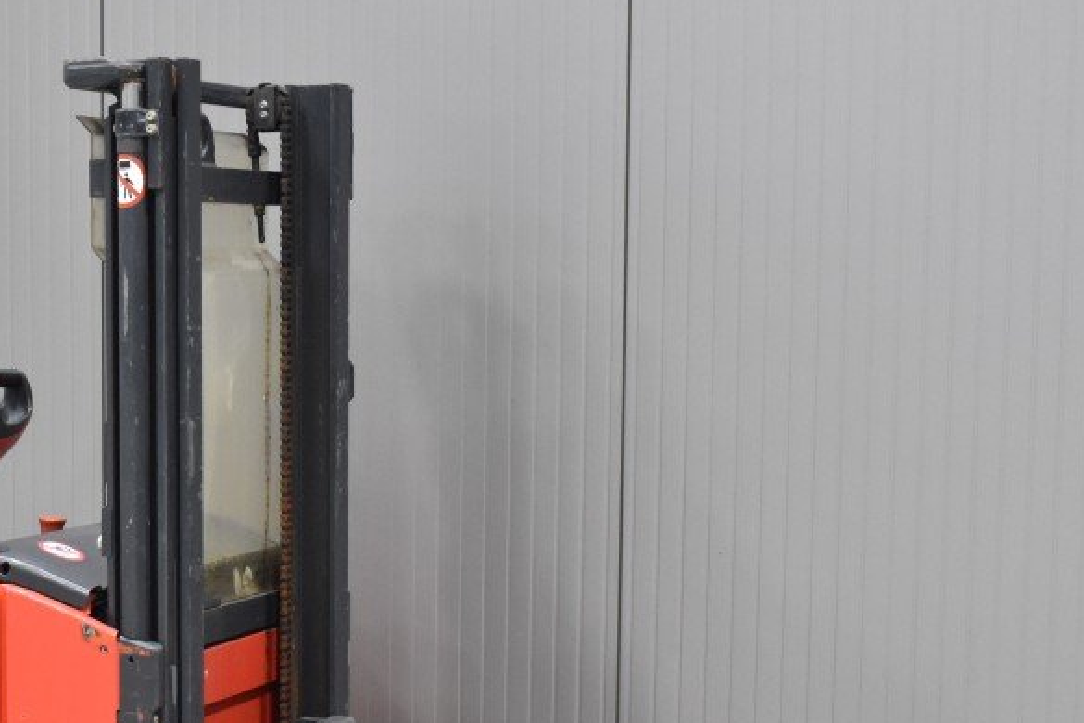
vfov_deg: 16.9
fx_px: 2409
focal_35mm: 80
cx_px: 245
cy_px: 569
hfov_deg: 25.0
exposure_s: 1/40
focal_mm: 26
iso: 1600
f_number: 5
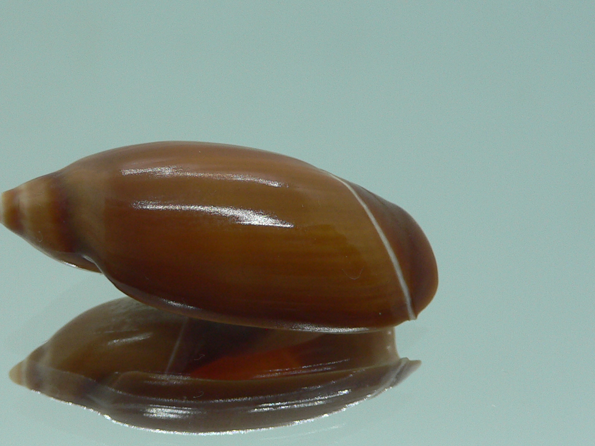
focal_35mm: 51
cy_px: 266
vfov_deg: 28.5
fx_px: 877
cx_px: 218
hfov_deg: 37.2
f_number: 2.8
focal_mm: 4.6
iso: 100
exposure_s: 1/60
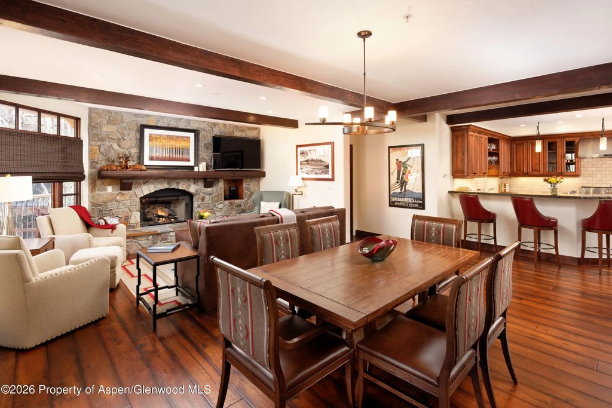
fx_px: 289
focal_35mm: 17
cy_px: 204
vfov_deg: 70.5
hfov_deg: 93.3
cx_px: 306
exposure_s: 1/5
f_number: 9
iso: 100
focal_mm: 17
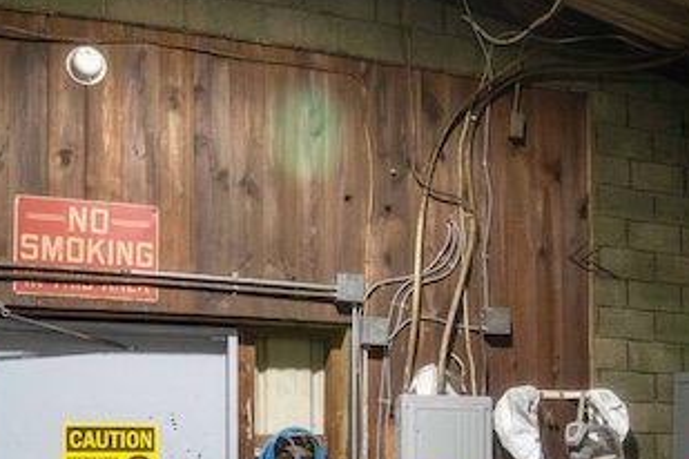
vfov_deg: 28.4
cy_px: 471
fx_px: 842
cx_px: 292
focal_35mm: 44
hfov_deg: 44.4
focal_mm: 17
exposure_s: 1/200
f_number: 2.8
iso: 3200
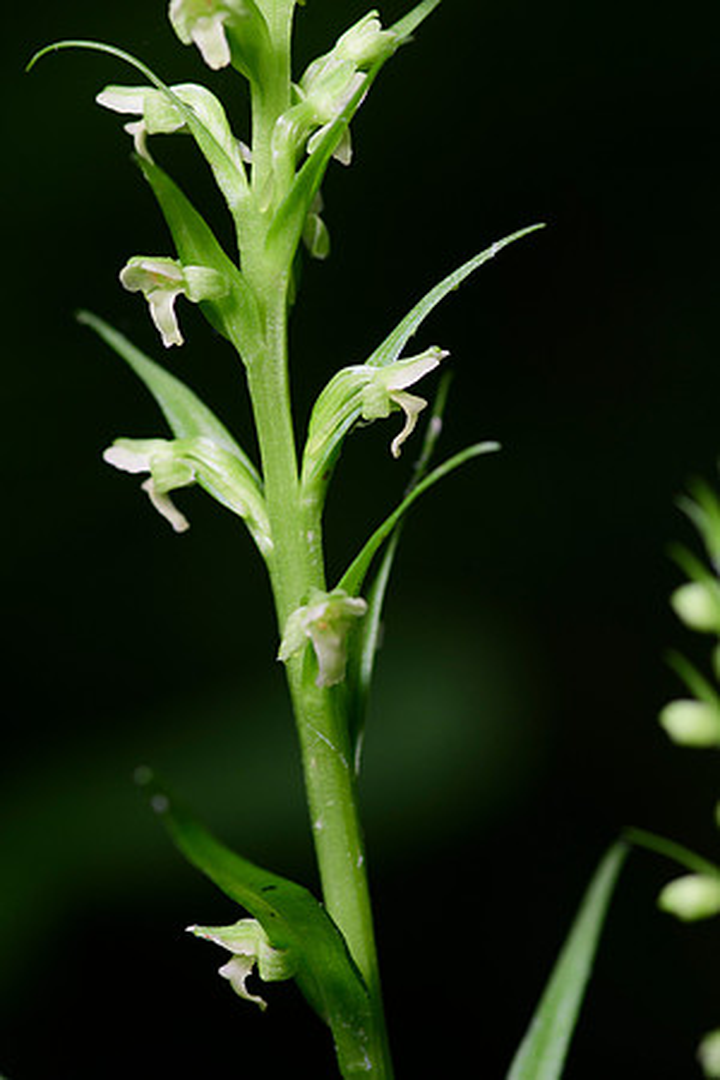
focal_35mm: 150
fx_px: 4500
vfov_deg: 13.7
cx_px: 360
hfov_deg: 9.1
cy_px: 540
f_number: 9
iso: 400
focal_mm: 100
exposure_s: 1/100
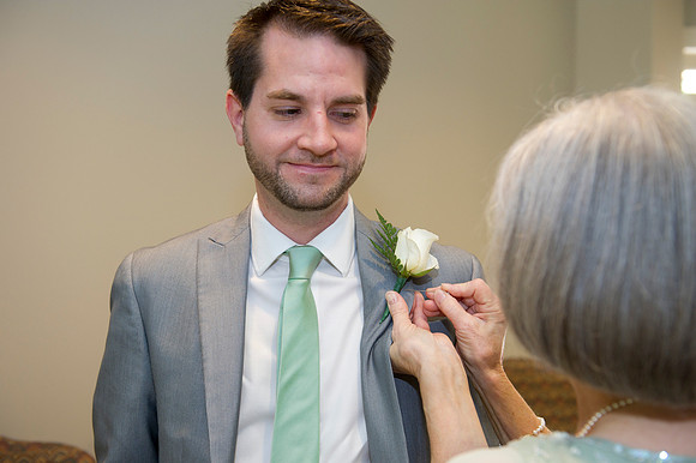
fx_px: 927
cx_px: 348
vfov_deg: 28.0
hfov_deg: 41.1
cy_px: 232
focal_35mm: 48
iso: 800
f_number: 4
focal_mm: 48
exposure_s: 1/100
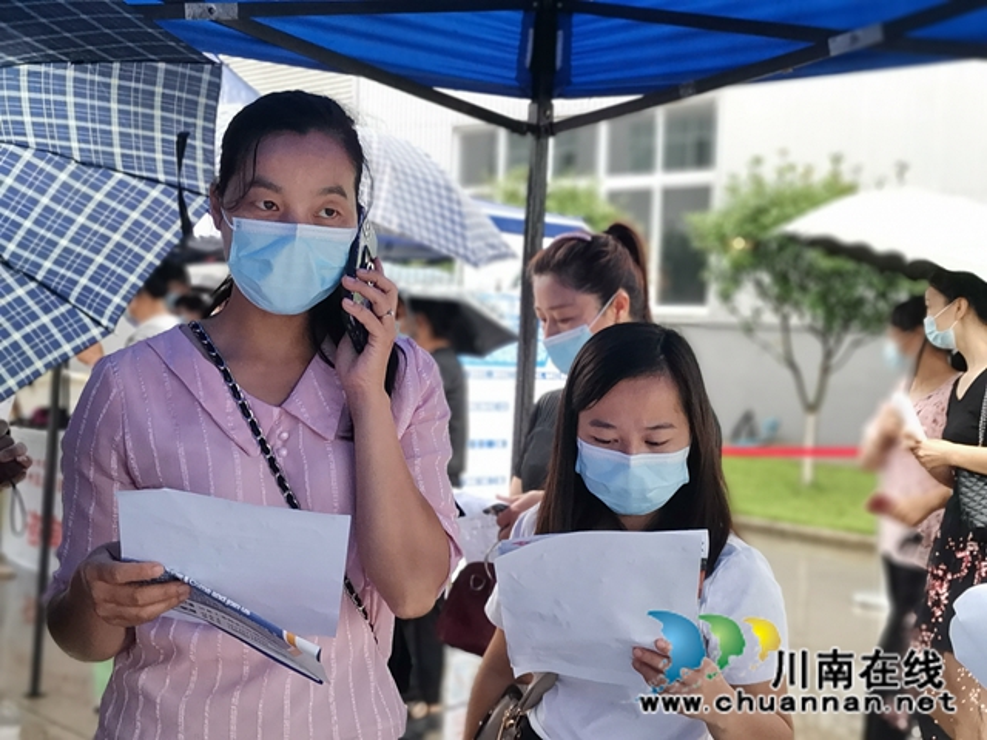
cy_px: 370
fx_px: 1483
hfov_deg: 36.8
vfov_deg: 28.0
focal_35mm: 52
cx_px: 494
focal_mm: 4.75
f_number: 2.4
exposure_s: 1/100
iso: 160
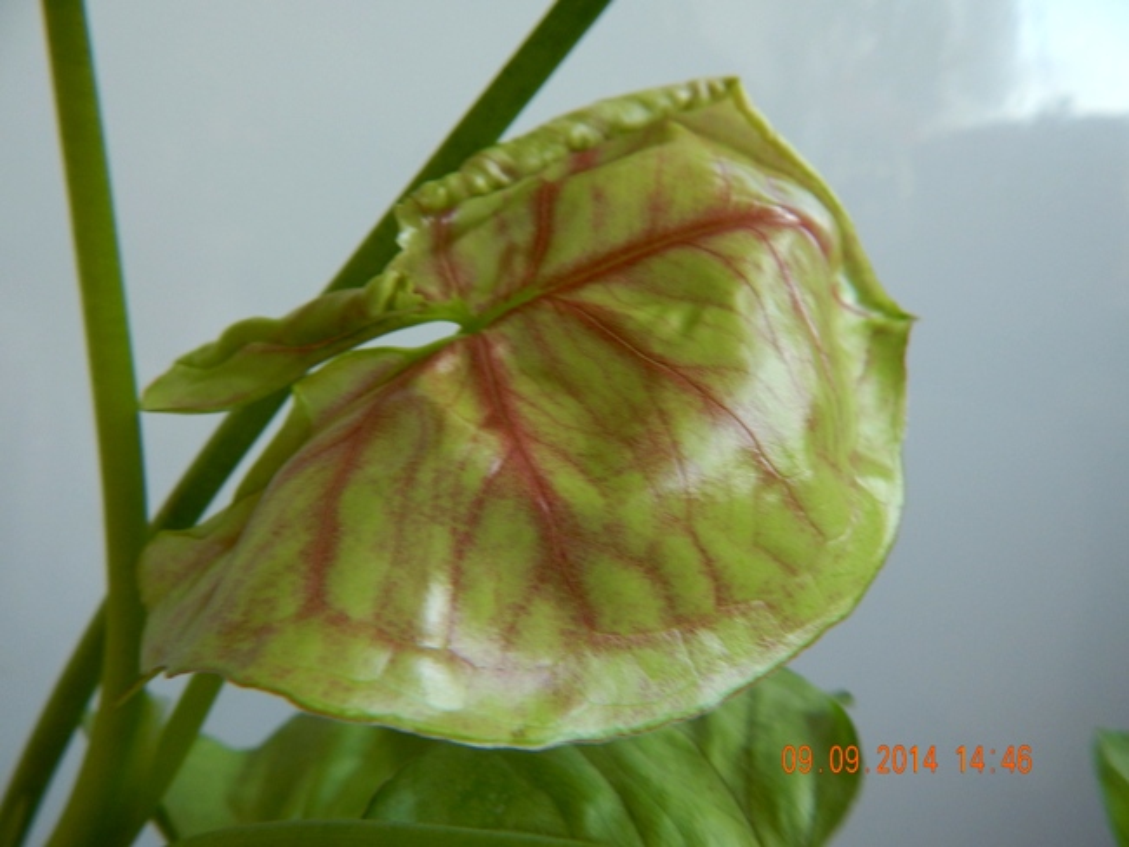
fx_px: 750
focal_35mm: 23
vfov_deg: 58.9
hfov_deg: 73.9
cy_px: 424
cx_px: 564
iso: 125
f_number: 3
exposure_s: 1/30
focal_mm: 4
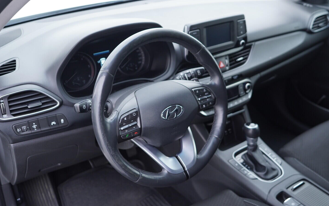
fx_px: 332
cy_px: 97
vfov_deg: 34.4
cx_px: 164
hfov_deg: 52.8
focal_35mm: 37
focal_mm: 24
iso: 250
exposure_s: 1/40
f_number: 2.8
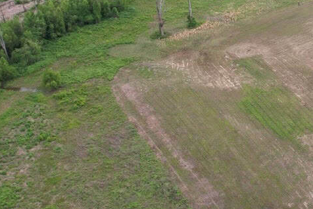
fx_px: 617
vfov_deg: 19.2
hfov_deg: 25.8
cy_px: 86
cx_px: 366
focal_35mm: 71
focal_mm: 8.4
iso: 100
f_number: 2.8
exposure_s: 1/320
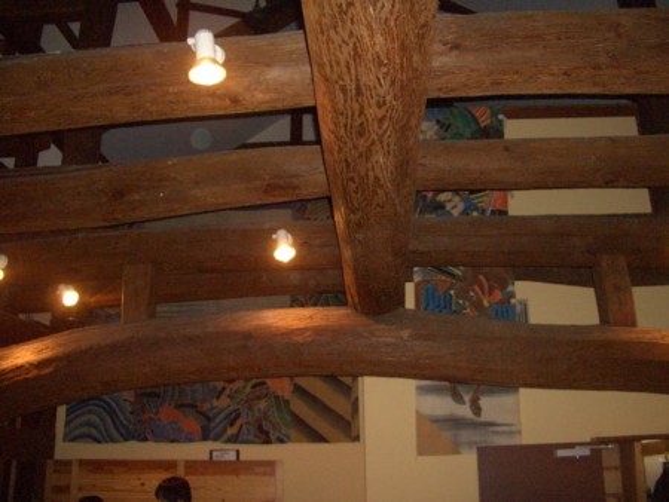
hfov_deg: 52.6
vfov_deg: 40.7
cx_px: 334
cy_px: 251
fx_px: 677
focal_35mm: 35
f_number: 2.6
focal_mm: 5.8
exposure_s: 1/60
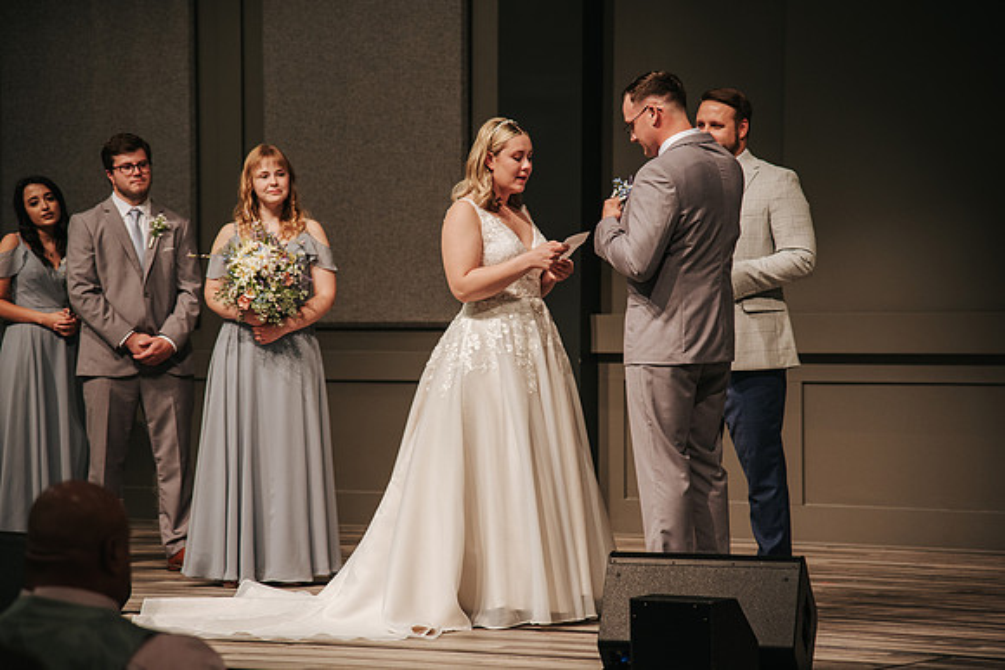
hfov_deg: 16.5
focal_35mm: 124
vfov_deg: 11.0
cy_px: 335
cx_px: 502
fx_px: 3473
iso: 900
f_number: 4
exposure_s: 1/200
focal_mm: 120
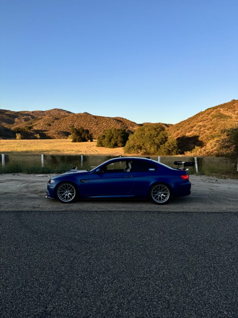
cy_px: 159
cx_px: 119
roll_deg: -2.4
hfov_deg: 56.8
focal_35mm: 24
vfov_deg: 71.6
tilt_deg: -3.2
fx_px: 220
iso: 80
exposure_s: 1/615
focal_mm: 6.76
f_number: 1.78
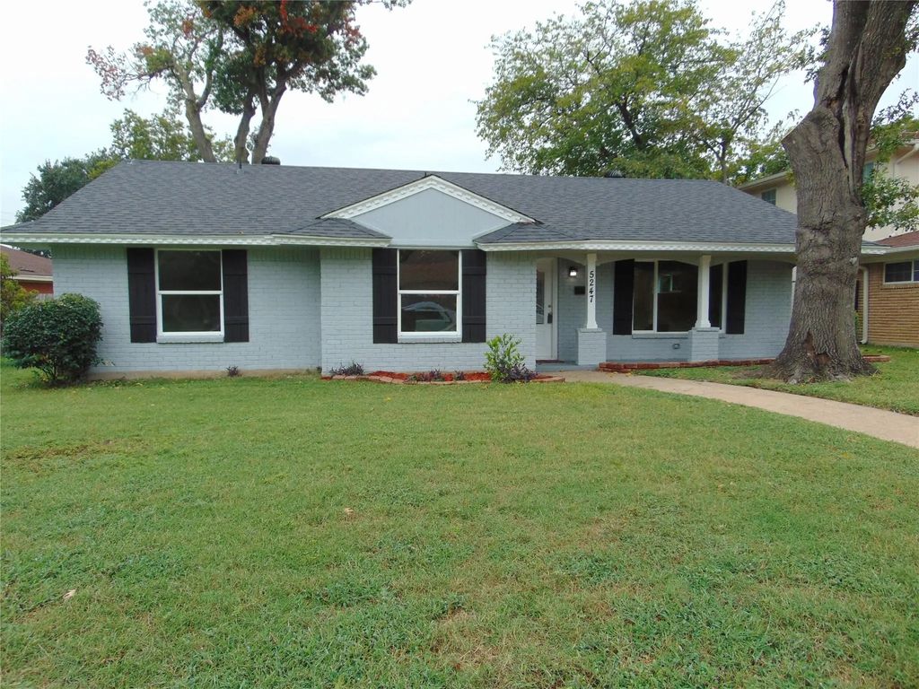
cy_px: 344
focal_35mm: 25
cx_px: 460
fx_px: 664
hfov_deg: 69.4
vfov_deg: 54.9
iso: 80
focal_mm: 4.5
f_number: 3
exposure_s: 1/320
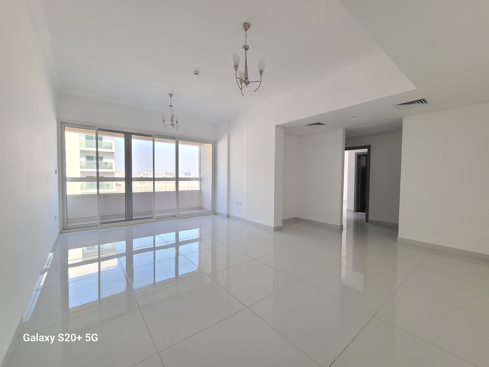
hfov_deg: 106.2
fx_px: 184
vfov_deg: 89.9
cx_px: 244
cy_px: 184
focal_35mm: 13
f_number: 2.2
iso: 100
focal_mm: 2.2
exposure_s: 1/60
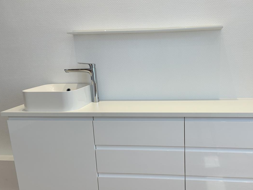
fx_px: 248
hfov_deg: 53.2
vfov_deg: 41.7
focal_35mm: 34
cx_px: 161
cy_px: 107
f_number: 1.78
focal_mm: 6.86
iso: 80
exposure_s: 1/317
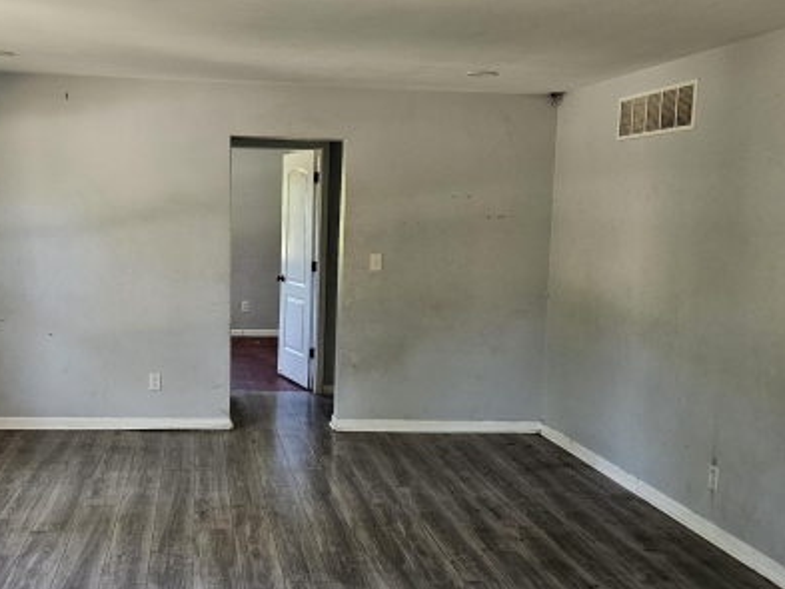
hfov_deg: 47.3
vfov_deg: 36.8
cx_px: 287
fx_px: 885
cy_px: 321
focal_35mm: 39
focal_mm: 5.4
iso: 250
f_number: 1.8
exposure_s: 1/120
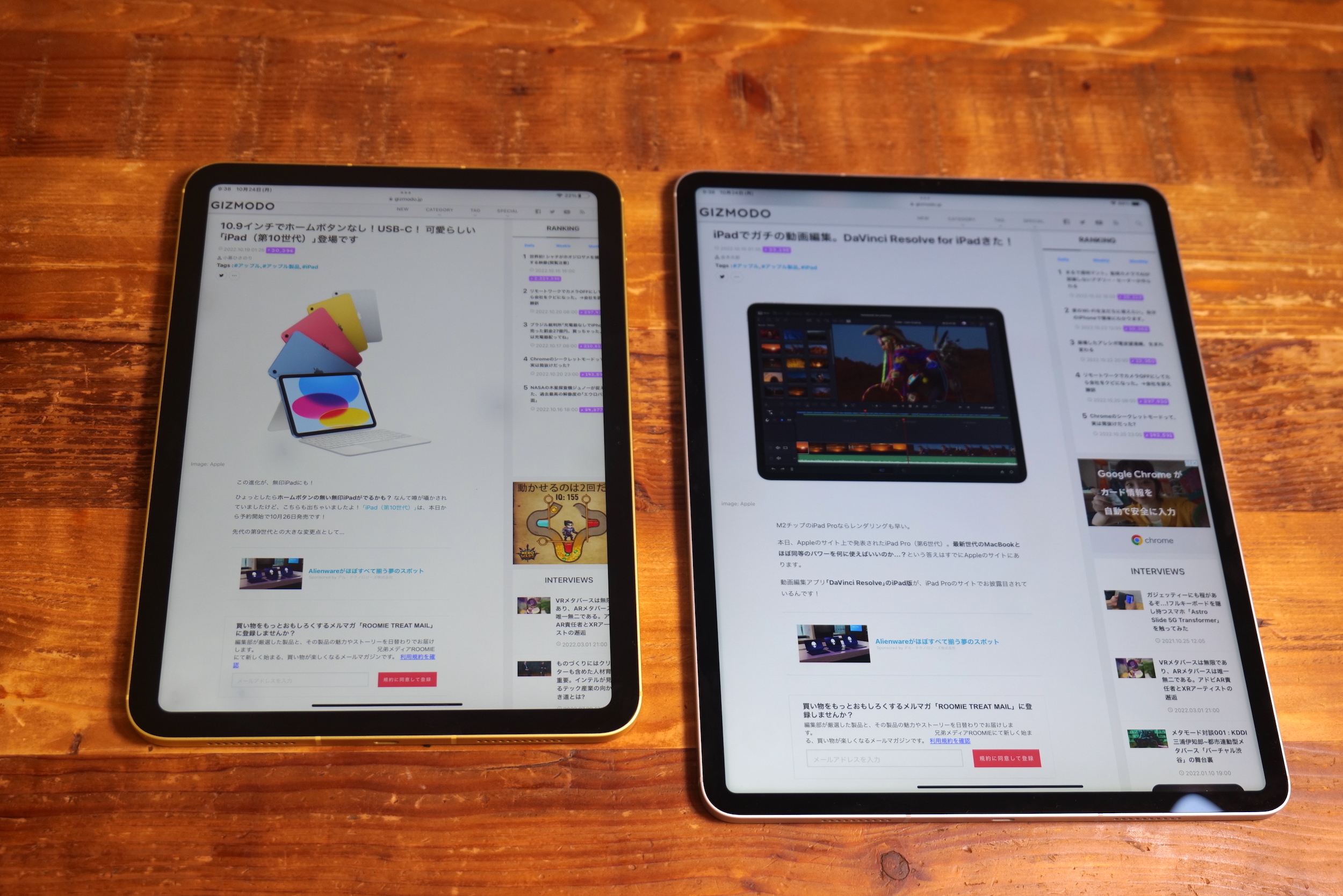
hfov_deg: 42.7
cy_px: 448
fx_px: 1716
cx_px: 672
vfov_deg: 29.2
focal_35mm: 46
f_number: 5.1
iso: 500
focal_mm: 46
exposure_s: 1/60
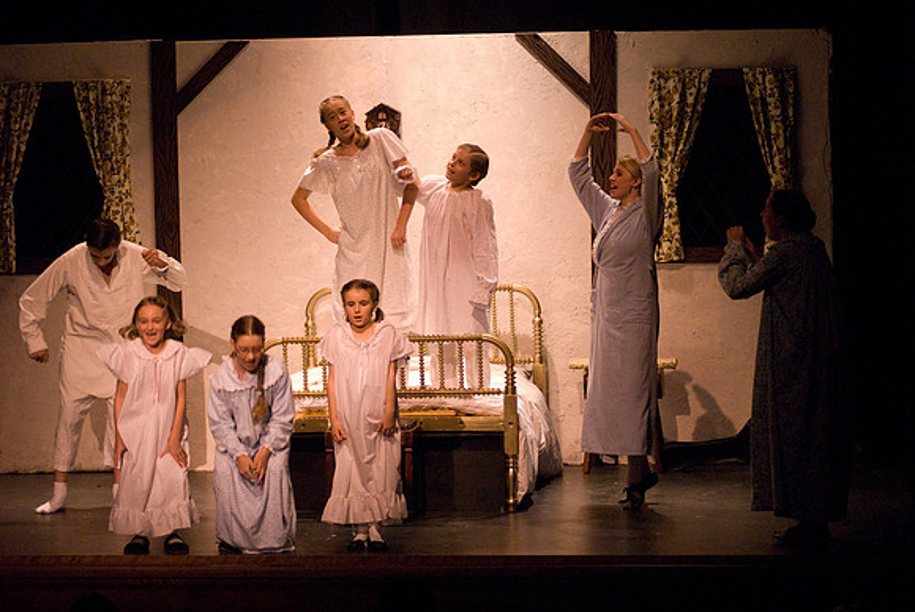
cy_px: 306
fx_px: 3625
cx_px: 458
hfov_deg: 14.4
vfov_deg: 9.7
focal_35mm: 142
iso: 1600
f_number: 2.8
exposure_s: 1/125
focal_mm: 95
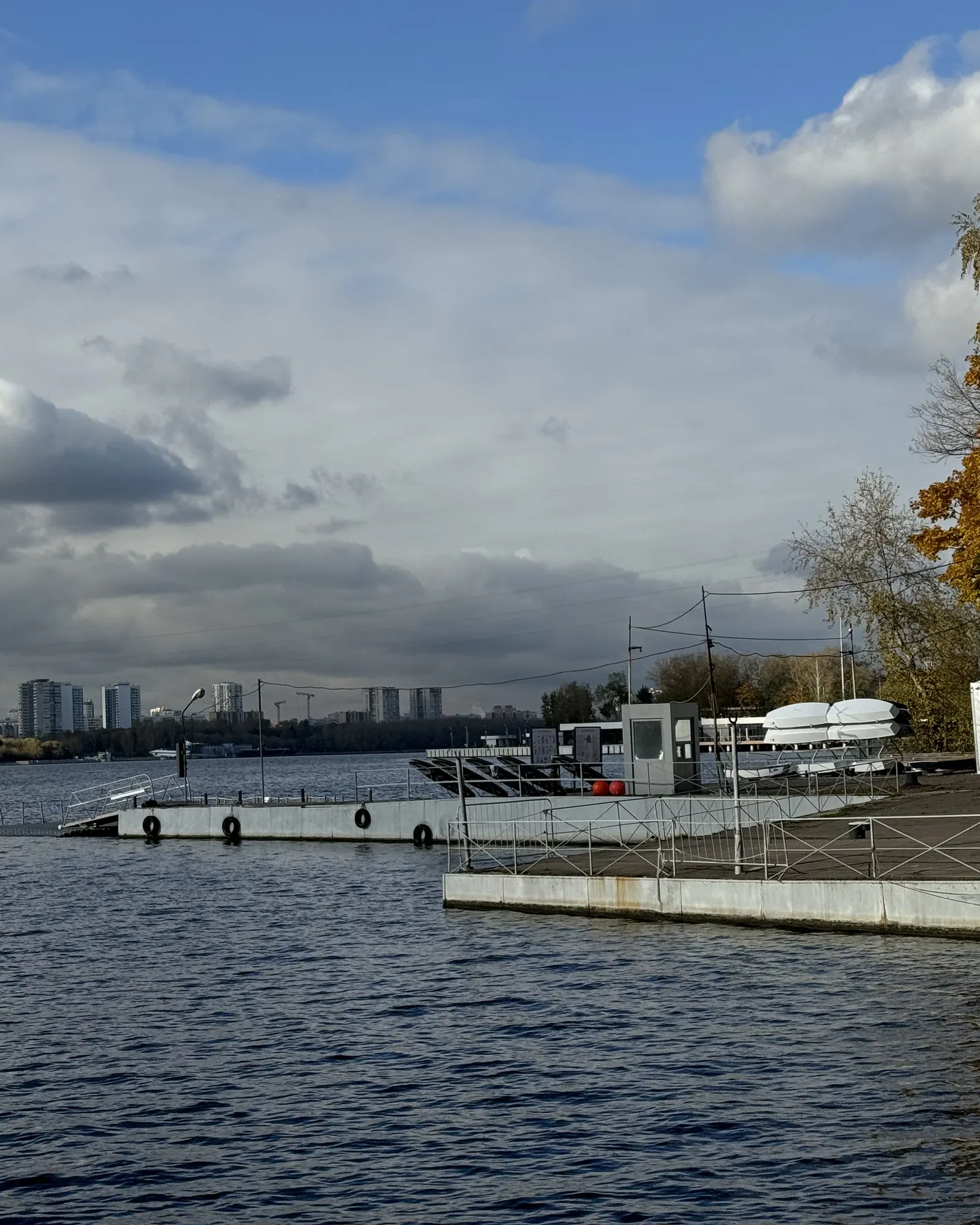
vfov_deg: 30.0
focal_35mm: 63
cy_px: 608
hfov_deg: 23.9
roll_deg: +1.6
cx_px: 233
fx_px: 2284
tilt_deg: +3.3
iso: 64
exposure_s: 1/6410
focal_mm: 6.76
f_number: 1.78
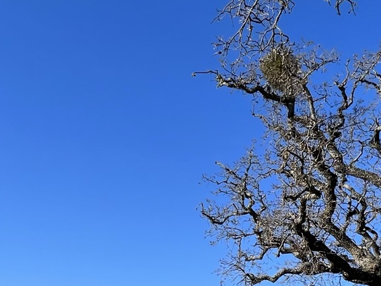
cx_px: 147
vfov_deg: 28.0
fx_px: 518
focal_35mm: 47
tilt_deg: +7.5
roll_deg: +0.2
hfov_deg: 40.2
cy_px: 318
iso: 32
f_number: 1.8
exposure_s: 1/1531
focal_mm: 1.57
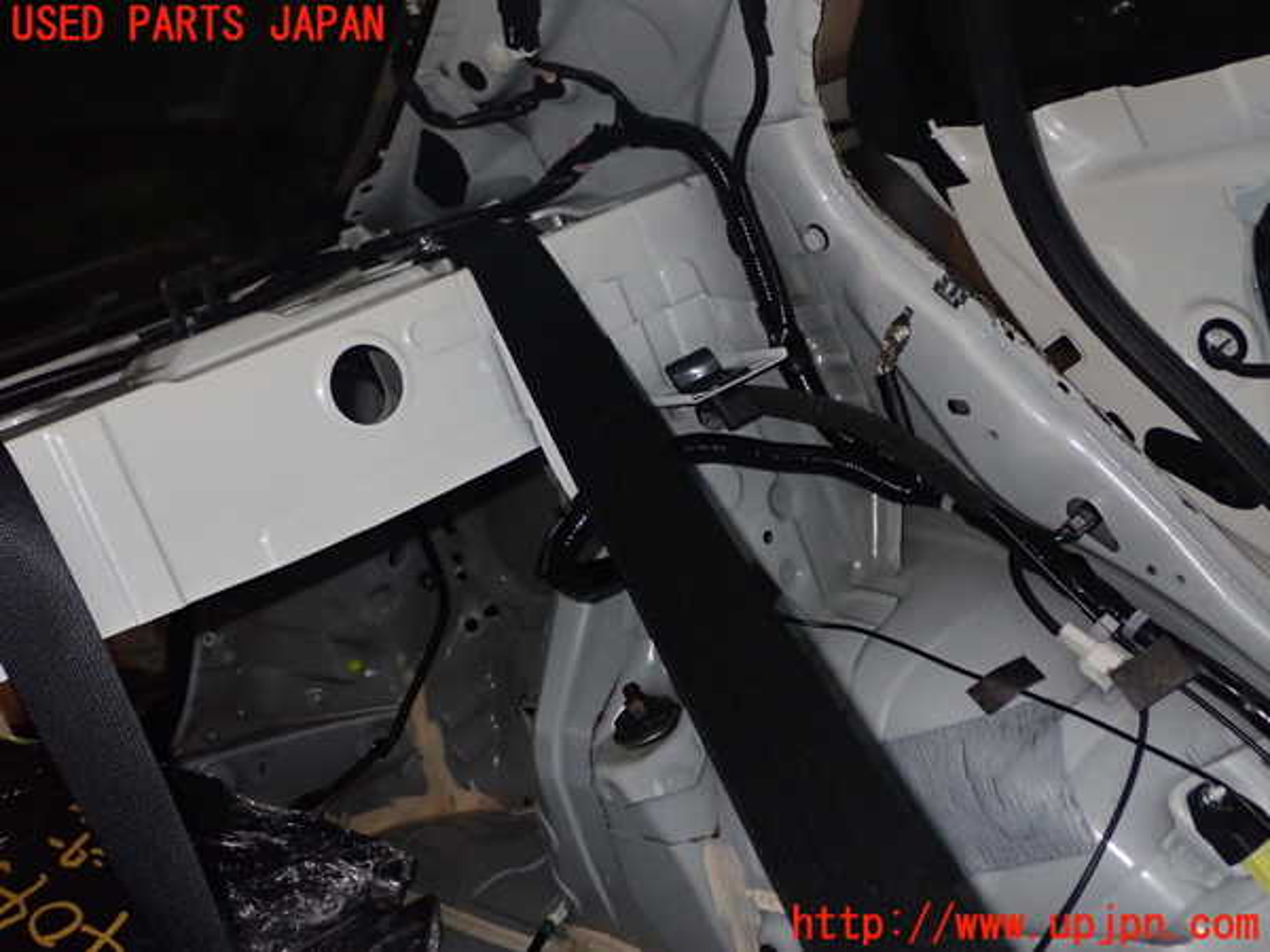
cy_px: 476
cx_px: 635
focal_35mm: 44
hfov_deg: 42.9
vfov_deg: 32.9
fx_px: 1614
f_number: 9
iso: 800
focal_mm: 7.84
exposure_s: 1/40
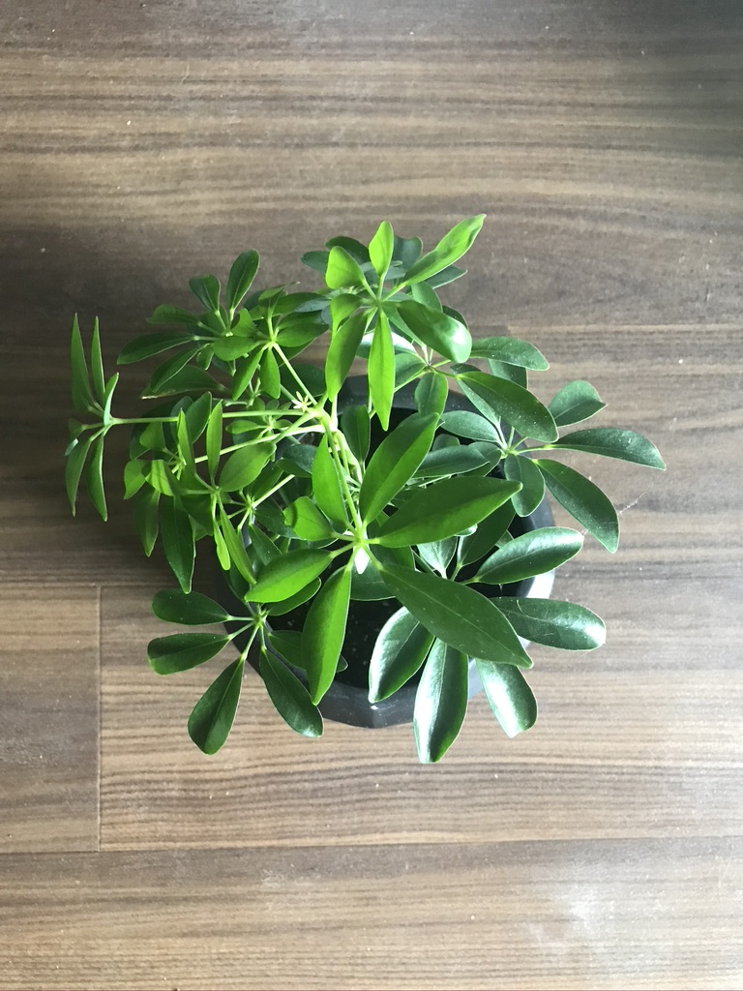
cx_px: 372
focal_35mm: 28
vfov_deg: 63.4
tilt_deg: -86.2
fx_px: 801
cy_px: 496
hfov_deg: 49.7
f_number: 1.8
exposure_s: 1/15
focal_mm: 3.99
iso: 100
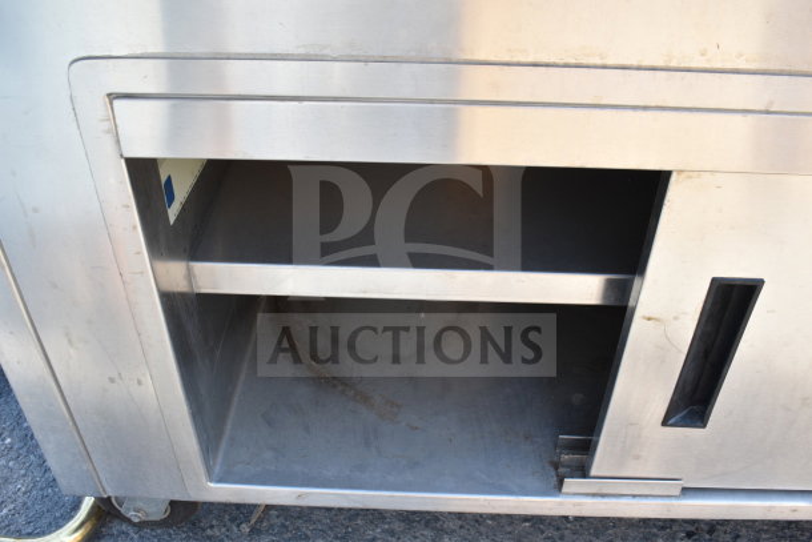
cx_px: 406
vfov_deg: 40.0
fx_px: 744
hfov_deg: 57.2
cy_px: 271
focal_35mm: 33
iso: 200
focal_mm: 22
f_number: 5.6
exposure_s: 1/125
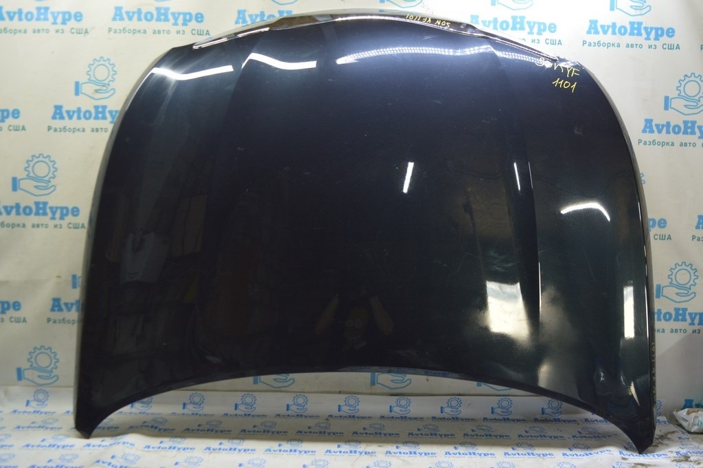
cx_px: 352
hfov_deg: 55.1
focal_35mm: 34
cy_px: 234
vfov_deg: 38.3
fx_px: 673
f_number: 5.6
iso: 400
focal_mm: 23
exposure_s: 1/20
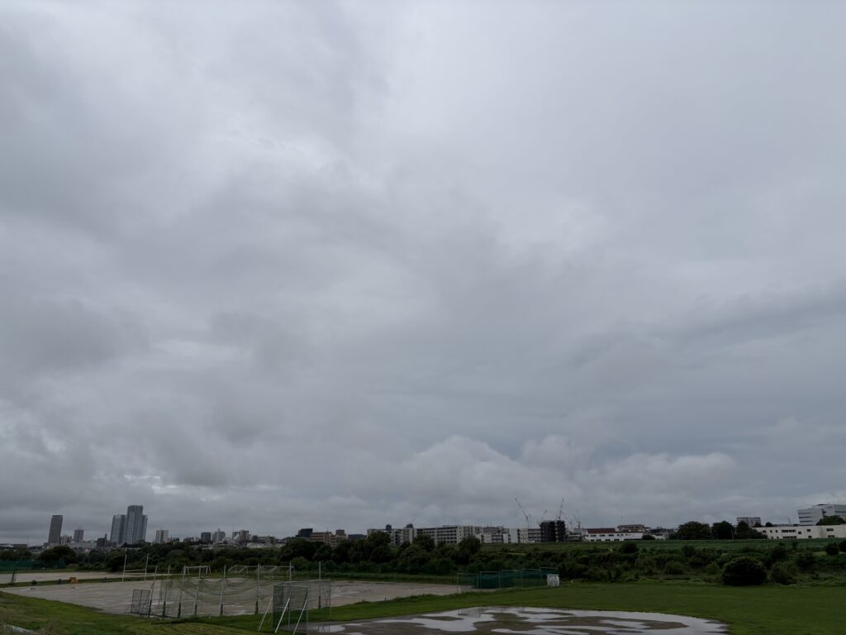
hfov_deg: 67.3
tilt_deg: +19.1
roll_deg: +1.8
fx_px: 635
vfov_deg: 53.1
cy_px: 318
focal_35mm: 26
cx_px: 423
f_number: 1.6
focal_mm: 5.96
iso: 50
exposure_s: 1/5814
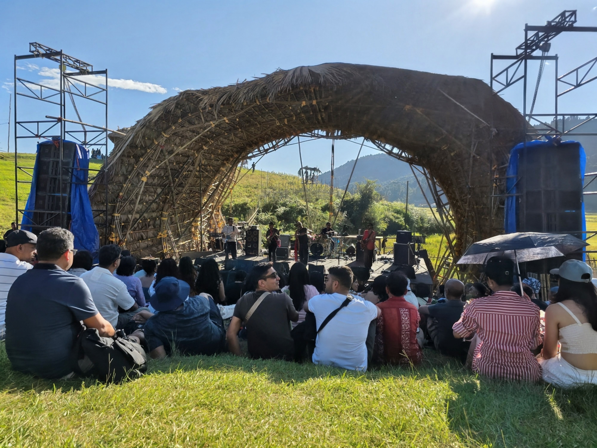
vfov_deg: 58.9
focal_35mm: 23
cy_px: 224
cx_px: 298
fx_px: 397
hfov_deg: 73.9
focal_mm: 6.3
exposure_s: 1/1132
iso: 12
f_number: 1.7
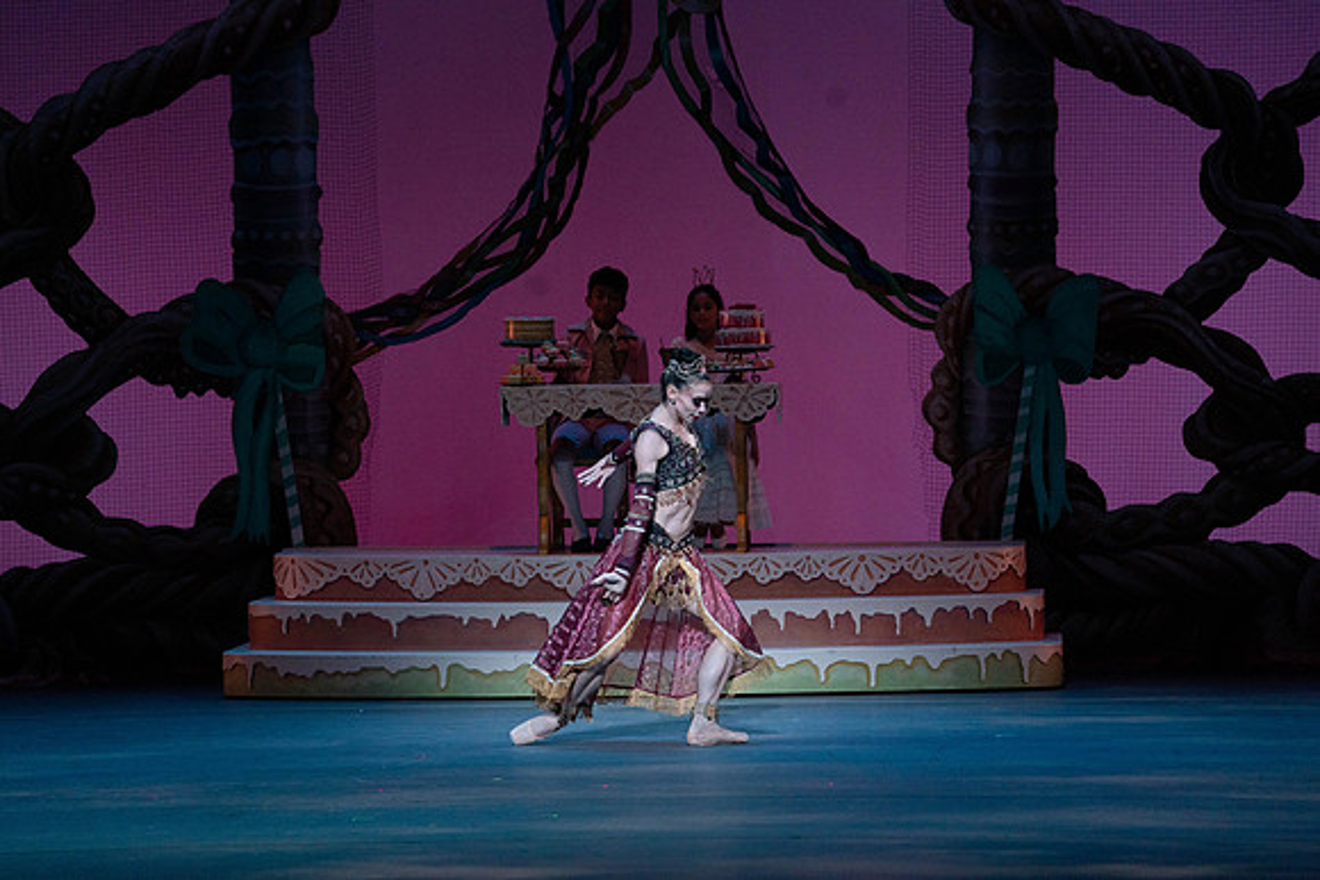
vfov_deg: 6.9
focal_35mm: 200
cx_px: 660
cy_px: 440
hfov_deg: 10.3
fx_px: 7335
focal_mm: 200
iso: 3200
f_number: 5.6
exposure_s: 1/320
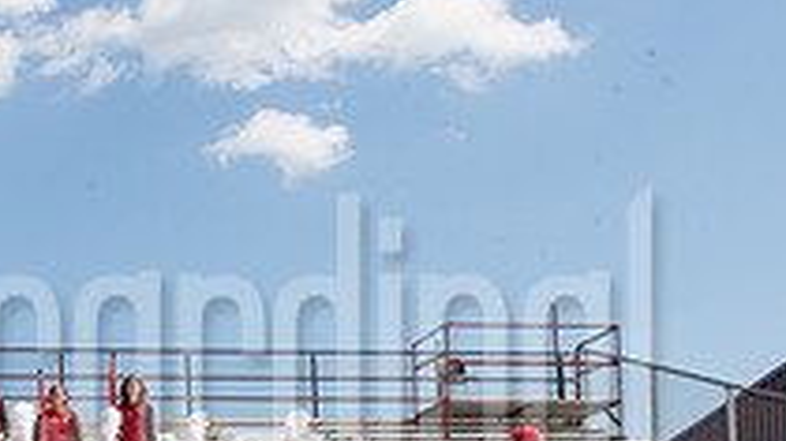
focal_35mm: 72
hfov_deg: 26.9
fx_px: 1500
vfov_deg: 15.7
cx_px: -84
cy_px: 609
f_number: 16
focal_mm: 24
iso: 200
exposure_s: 1/250
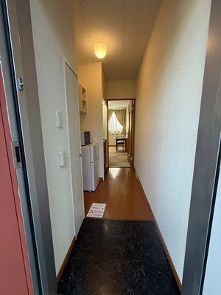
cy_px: 148
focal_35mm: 14
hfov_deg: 85.7
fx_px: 119
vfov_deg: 102.1
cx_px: 110
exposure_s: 1/100
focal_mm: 2.22
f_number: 2.2
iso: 200
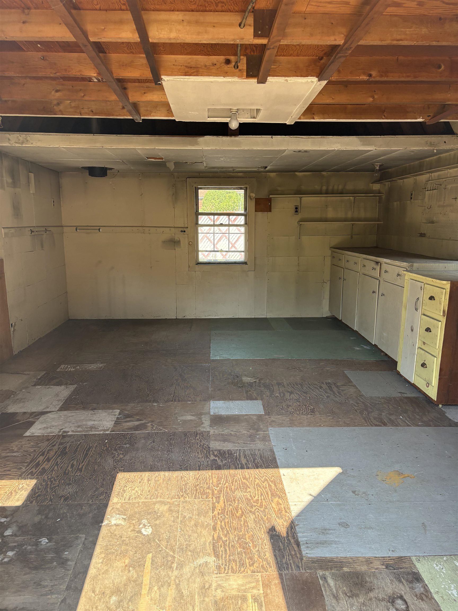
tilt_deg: -10.8
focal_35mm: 26
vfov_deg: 67.3
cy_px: 306
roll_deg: +0.2
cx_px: 229
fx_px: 459
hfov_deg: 53.1
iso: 100
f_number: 1.6
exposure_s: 1/242
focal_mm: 5.96
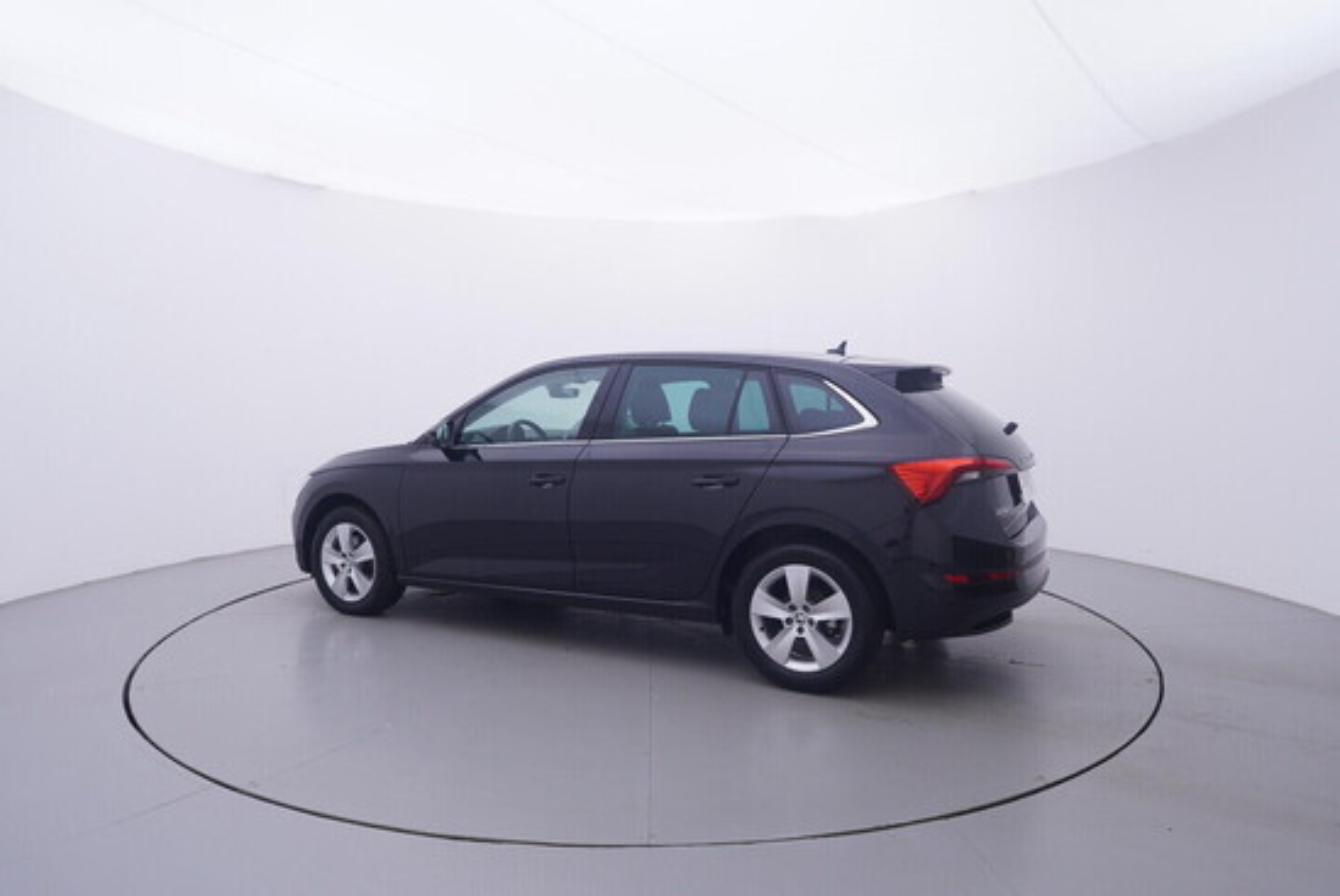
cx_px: 670
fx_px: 838
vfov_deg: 56.2
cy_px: 448
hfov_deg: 77.3
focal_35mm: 22
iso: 200
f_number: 5
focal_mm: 15
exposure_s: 1/80
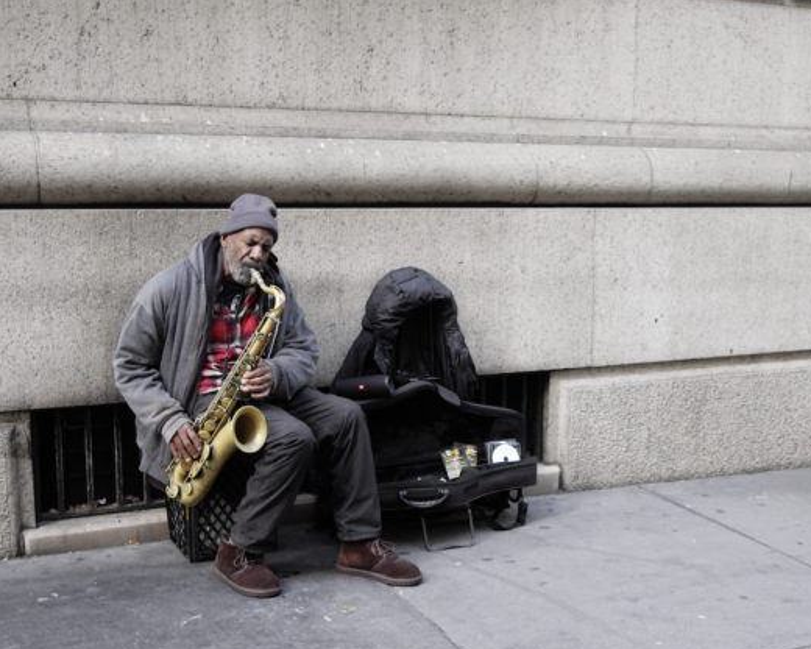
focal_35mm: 47
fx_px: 1128
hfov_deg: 39.3
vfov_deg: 32.1
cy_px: 342
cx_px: 496
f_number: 2
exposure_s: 1/80
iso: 500
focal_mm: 23
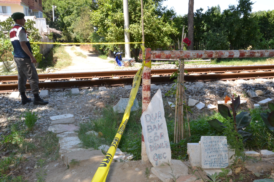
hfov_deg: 53.1
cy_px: 91
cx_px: 137
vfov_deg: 36.9
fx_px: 274
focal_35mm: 36
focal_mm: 24
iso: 1600
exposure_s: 1/200
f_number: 18
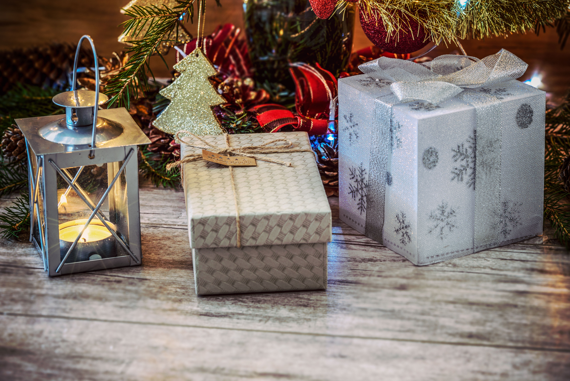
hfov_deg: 21.5
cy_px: 190
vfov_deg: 14.4
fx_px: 1505
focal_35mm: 95
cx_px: 285
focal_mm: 95
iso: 50
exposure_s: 2
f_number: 8
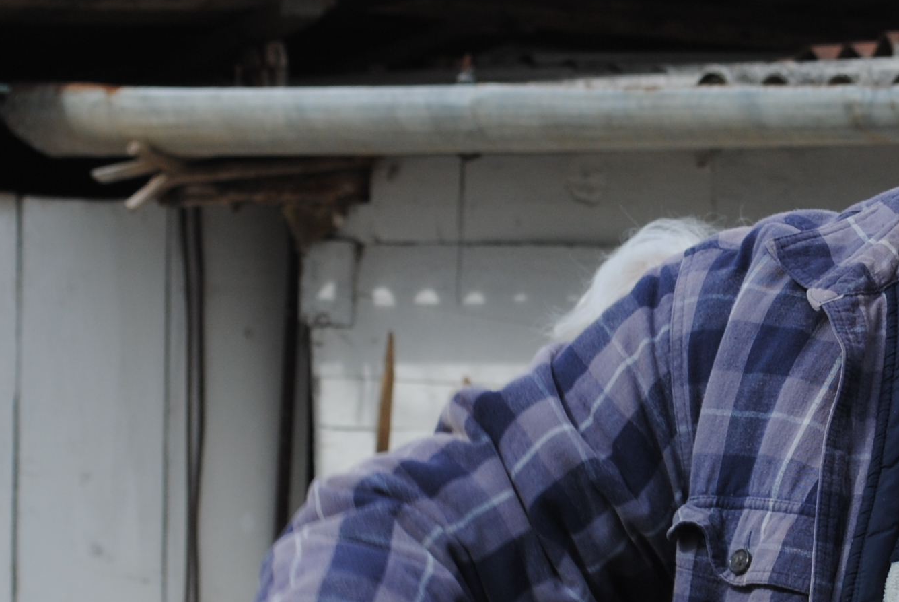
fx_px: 5000
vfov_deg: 6.9
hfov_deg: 10.2
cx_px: 751
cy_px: 453
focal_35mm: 200
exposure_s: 1/200
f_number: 7.1
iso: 100
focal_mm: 46
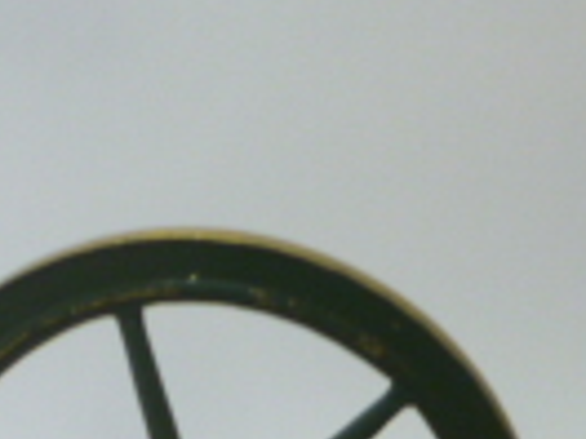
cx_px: 635
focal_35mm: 141
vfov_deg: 10.3
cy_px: 545
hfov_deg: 13.7
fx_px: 2387
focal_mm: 5.2
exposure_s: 1/30
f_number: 3.3
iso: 125
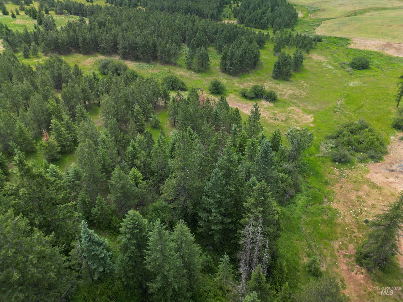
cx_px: 202
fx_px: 279
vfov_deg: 56.8
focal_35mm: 24
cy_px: 151
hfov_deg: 71.6
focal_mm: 6.72
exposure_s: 1/100
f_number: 1.7
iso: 100
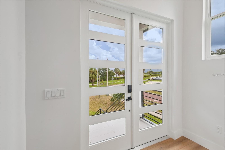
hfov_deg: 96.7
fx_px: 100
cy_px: 75
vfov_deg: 73.7
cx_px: 112
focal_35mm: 16
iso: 400
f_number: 8
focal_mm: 16
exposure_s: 1/250
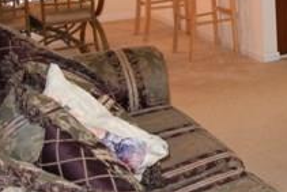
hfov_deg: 21.8
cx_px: 390
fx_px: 654
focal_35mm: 82
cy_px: -6
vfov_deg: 16.3
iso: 800
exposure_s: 1/80
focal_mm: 18
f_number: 4.5
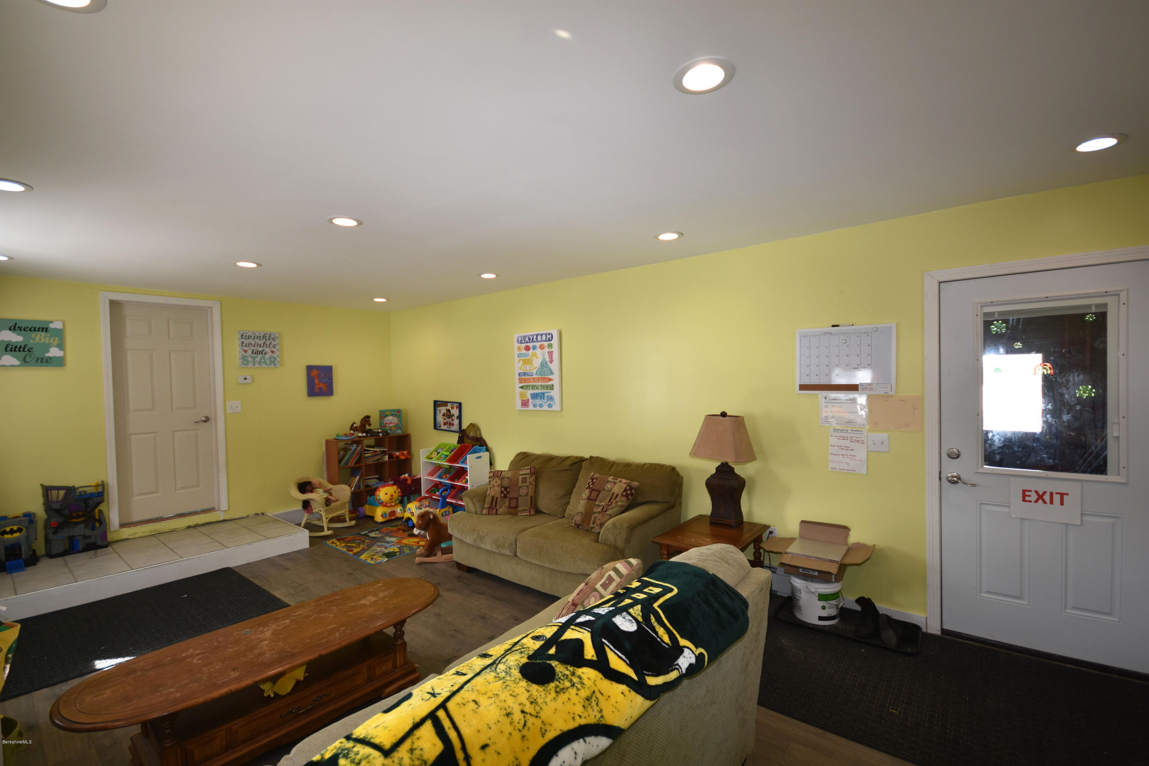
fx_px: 479
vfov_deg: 77.3
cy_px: 383
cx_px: 574
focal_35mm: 15
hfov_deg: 100.4
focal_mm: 10
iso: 200
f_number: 4.5
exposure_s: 1/80
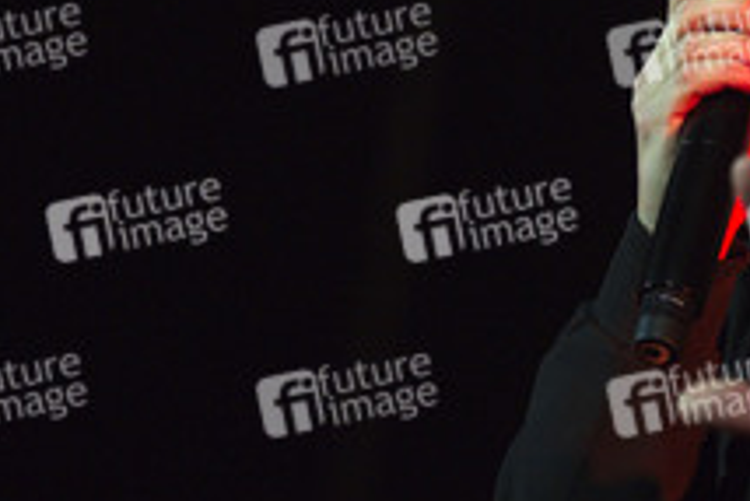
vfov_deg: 5.5
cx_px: 743
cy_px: 133
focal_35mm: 252
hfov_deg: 8.1
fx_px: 5253
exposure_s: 1/100
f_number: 3.5
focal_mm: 120
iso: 3200
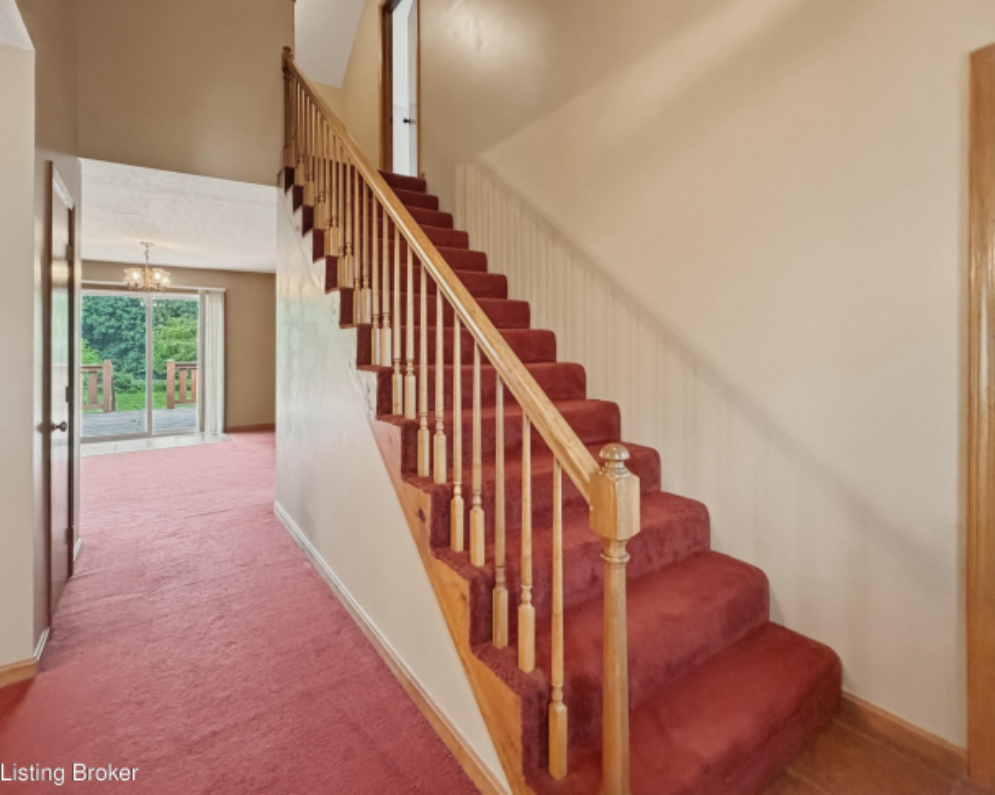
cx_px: 469
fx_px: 442
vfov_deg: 84.0
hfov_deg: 96.7
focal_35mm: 15
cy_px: 401
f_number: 2.2
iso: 1000
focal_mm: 2.2
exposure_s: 1/60
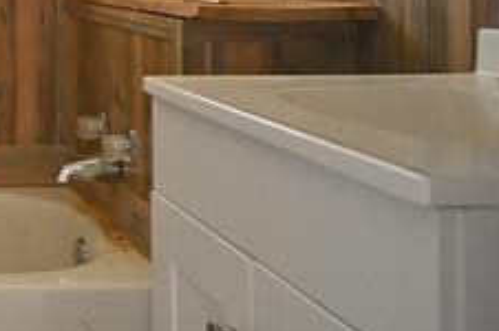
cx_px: -170
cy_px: -36
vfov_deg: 19.1
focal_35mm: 68
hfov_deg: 25.2
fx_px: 941
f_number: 5
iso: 2000
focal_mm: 24
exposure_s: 1/50
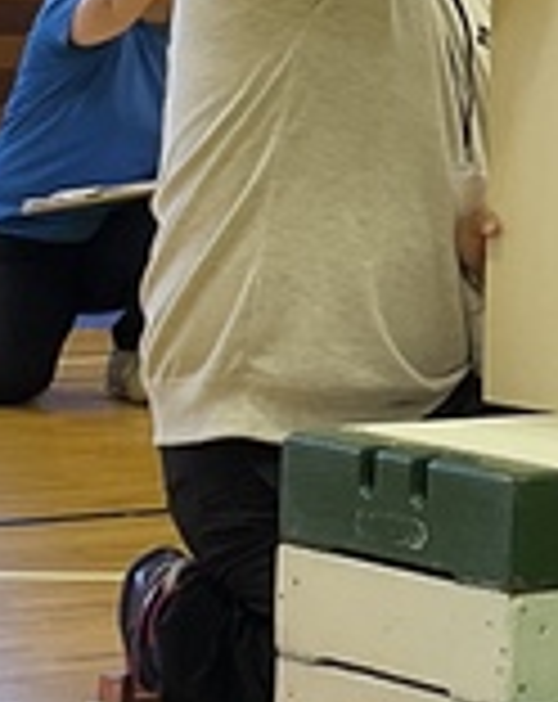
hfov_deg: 8.4
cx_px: 684
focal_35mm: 182
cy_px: 18
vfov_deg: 10.6
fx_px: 3772
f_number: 1.8
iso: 50
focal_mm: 3
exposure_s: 1/122
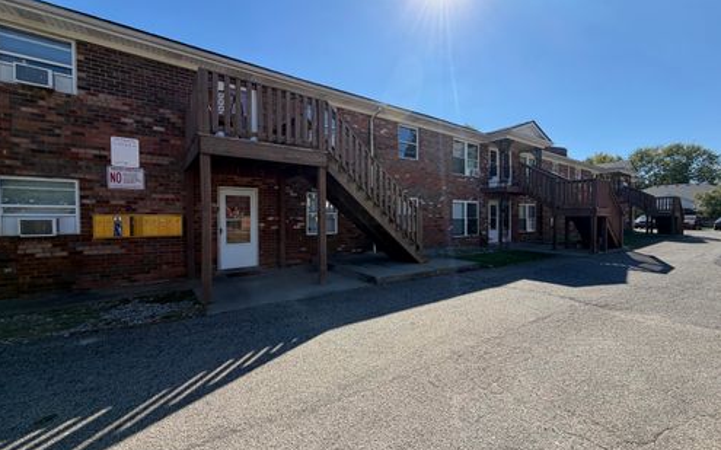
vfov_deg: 74.7
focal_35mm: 15
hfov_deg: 101.5
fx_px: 295
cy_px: 224
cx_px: 358
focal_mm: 2.22
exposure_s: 1/770
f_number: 2.2
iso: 25
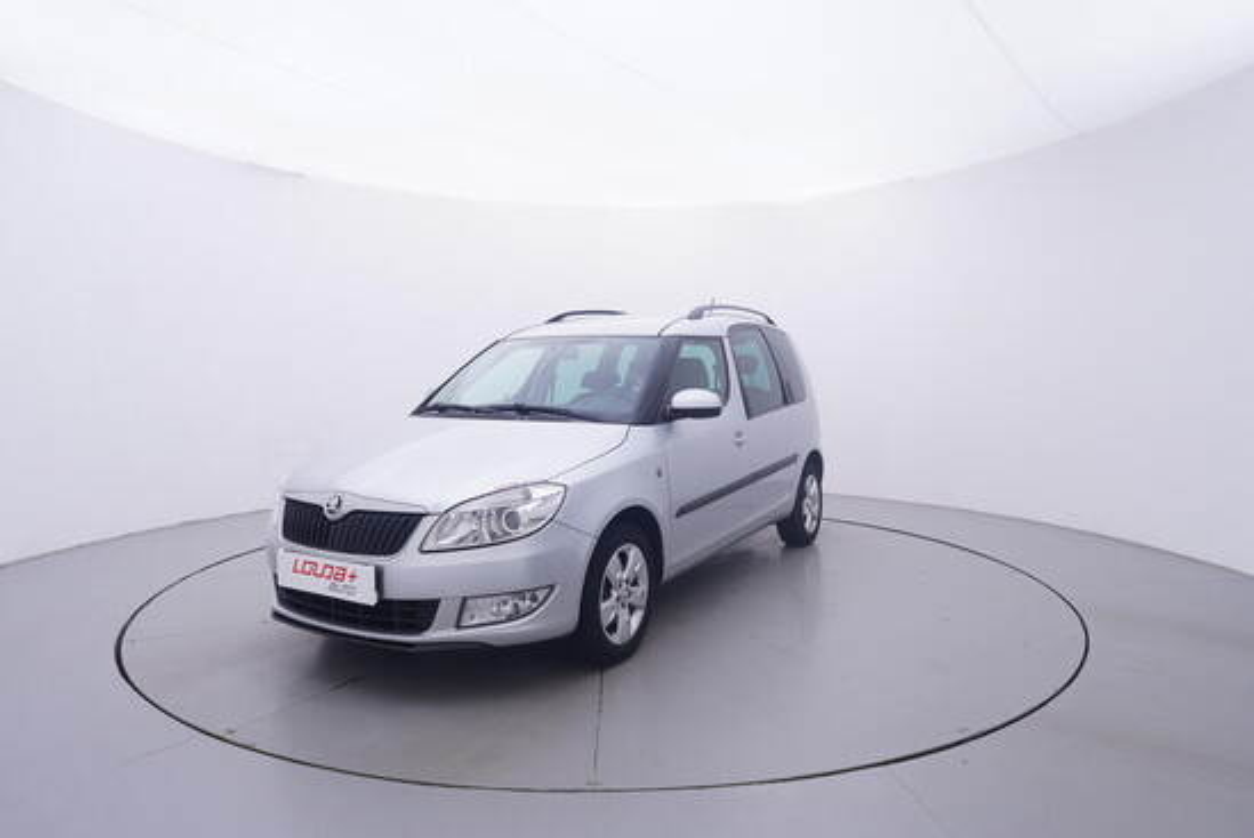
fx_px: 784
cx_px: 627
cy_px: 419
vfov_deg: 56.2
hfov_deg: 77.3
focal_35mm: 22
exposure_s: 1/80
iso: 200
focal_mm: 15
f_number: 5
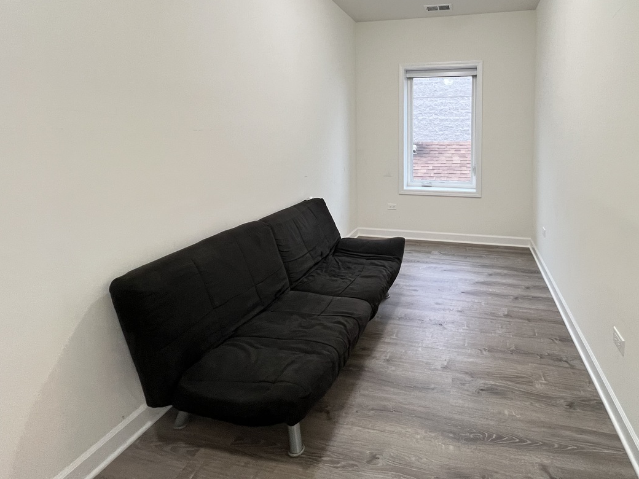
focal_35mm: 18
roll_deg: -0.3
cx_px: 396
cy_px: 148
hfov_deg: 86.2
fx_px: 332
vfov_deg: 68.9
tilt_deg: -2.1
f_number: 1.8
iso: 250
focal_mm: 1.57
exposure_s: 1/60
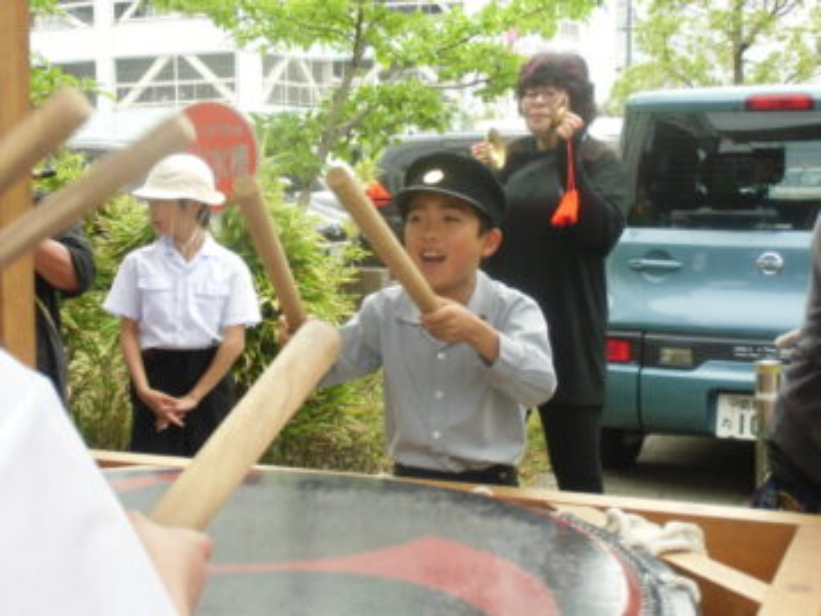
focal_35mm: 63
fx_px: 1494
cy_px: 308
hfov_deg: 30.7
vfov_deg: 23.3
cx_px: 410
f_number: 4.6
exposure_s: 1/100
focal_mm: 11.17
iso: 200
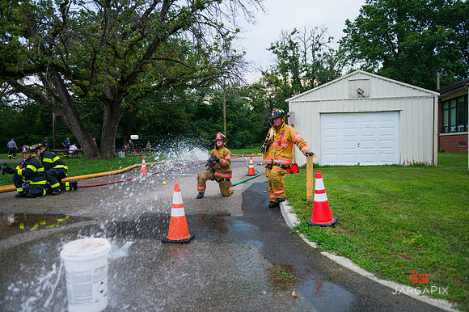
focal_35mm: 24
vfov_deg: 53.1
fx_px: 312
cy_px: 156
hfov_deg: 73.8
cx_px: 234
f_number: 3.2
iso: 500
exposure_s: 1/250
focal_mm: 24
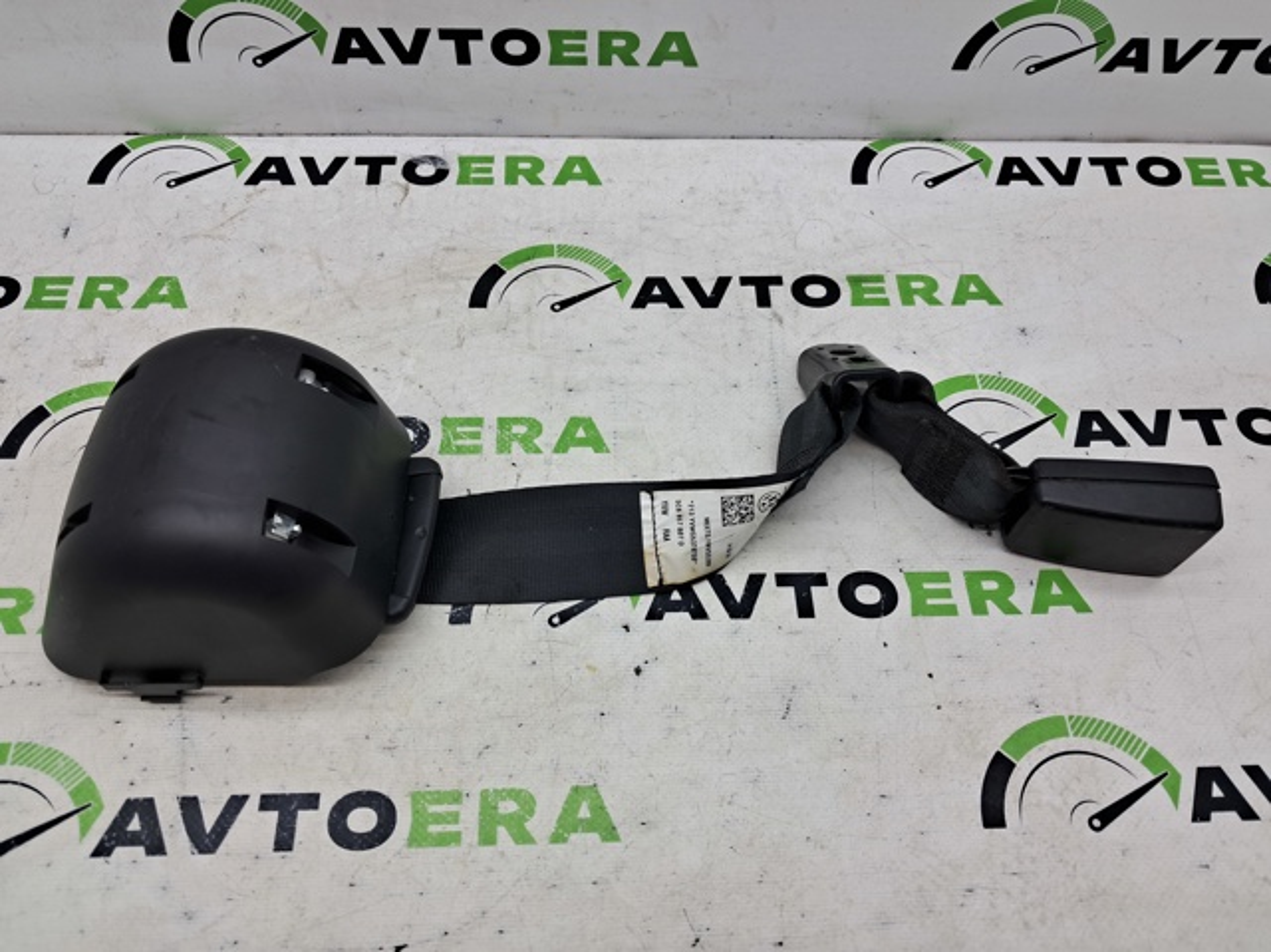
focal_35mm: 27
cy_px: 476
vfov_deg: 51.3
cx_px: 636
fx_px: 991
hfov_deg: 65.4
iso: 50
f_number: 1.8
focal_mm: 4
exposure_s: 1/100
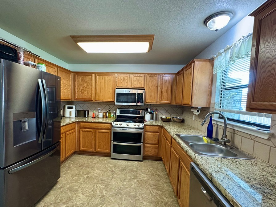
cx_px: 128
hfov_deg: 94.4
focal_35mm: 16
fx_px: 128
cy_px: 108
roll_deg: -2.3
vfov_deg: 78.1
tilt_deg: -4.3
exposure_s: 1/60
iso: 640
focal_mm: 2.22
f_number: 2.2
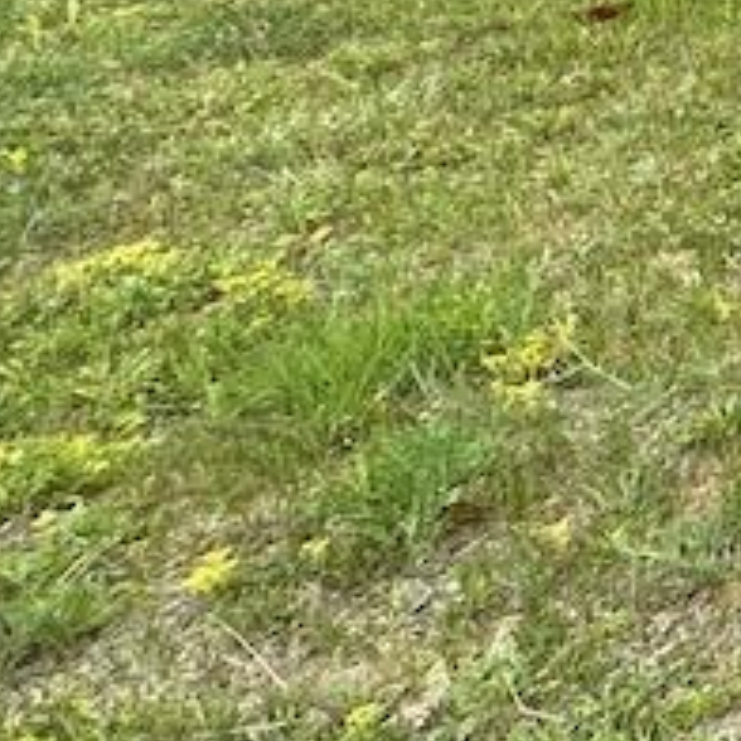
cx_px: 2204
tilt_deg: -0.9
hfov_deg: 11.6
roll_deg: -0.3
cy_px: -526
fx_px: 1962
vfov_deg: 17.9
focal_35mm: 81
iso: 40
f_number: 2.2
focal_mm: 2.22
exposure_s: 1/694
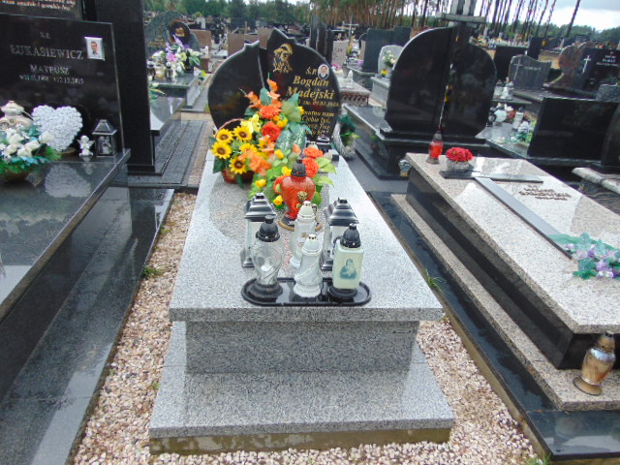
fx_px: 448
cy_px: 232
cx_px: 310
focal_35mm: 25
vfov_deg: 54.9
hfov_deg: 69.4
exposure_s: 1/250
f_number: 3
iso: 80
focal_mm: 4.5
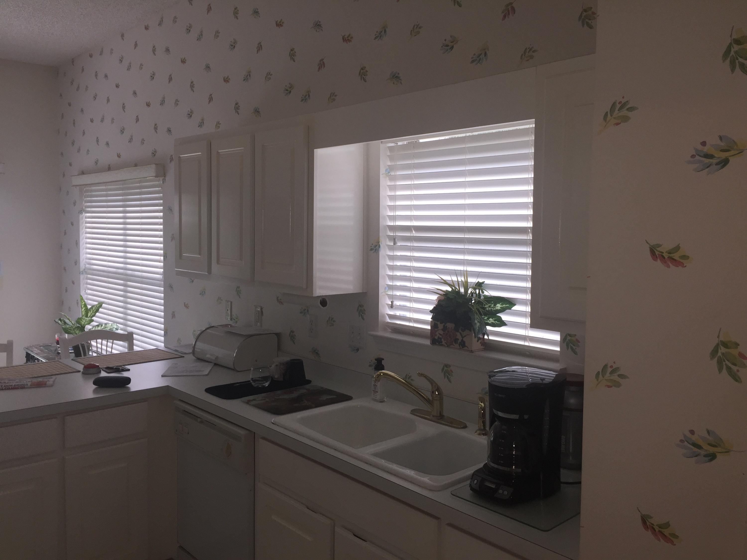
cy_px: 280
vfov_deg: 48.2
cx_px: 374
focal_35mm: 29
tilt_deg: -4.5
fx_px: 626
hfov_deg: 61.7
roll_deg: -1.6
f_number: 2.2
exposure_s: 1/60
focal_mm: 4.15
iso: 40
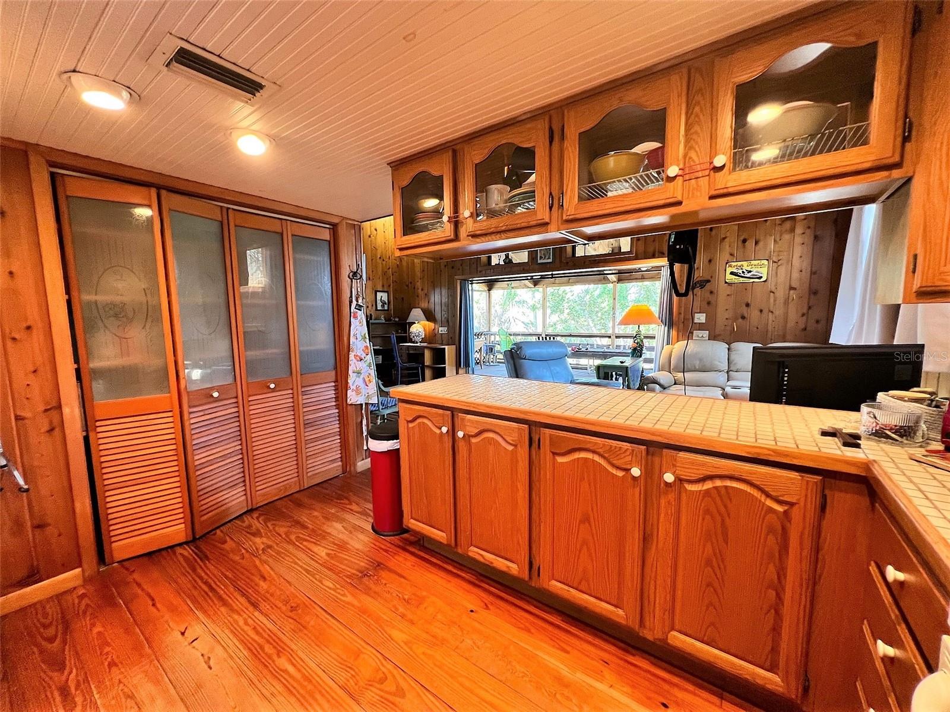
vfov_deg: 89.9
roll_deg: +1.0
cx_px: 475
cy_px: 356
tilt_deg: -6.8
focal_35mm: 13
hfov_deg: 106.2
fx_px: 357
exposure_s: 1/60
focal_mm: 1.57
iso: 250
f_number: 1.8
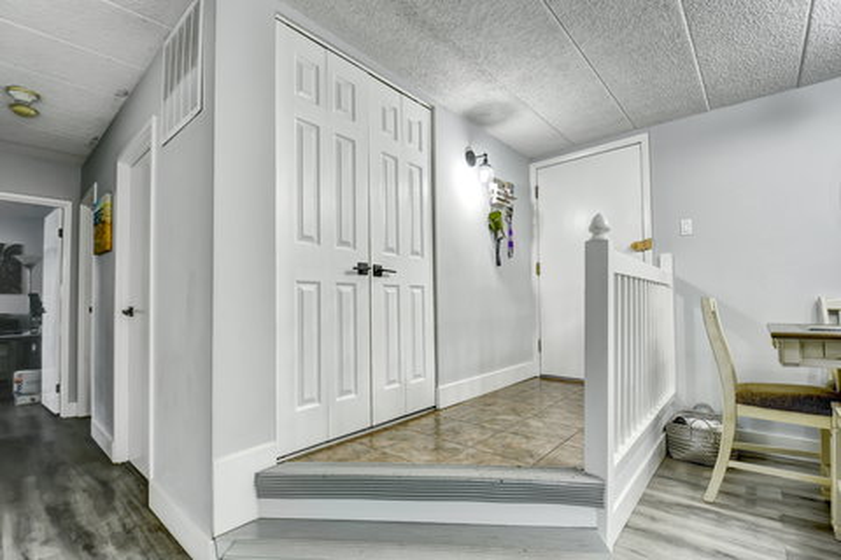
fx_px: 350
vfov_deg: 77.3
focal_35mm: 15
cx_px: 420
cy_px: 280
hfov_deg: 100.4
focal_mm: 10
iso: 200
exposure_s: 1/40
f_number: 3.5
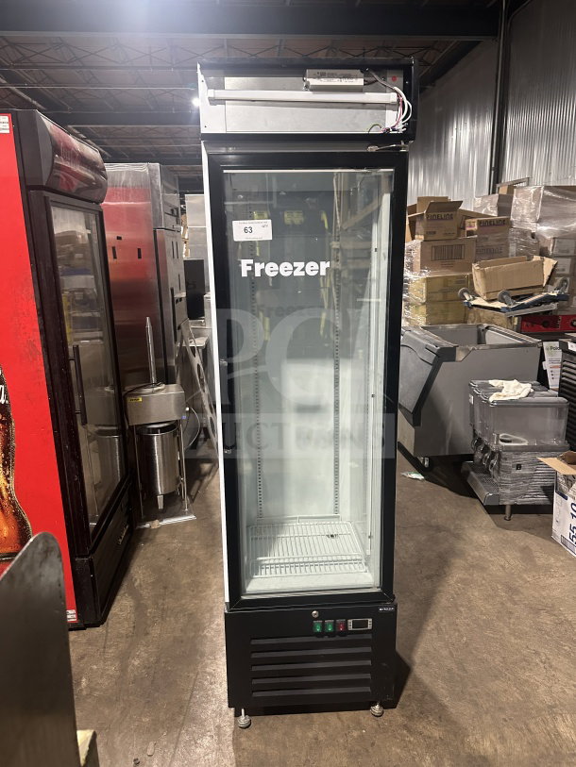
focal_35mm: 24
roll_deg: +0.2
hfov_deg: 56.8
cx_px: 288
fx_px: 532
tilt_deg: -14.2
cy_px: 384
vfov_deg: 71.6
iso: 400
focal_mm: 6.86
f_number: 1.78
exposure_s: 1/60
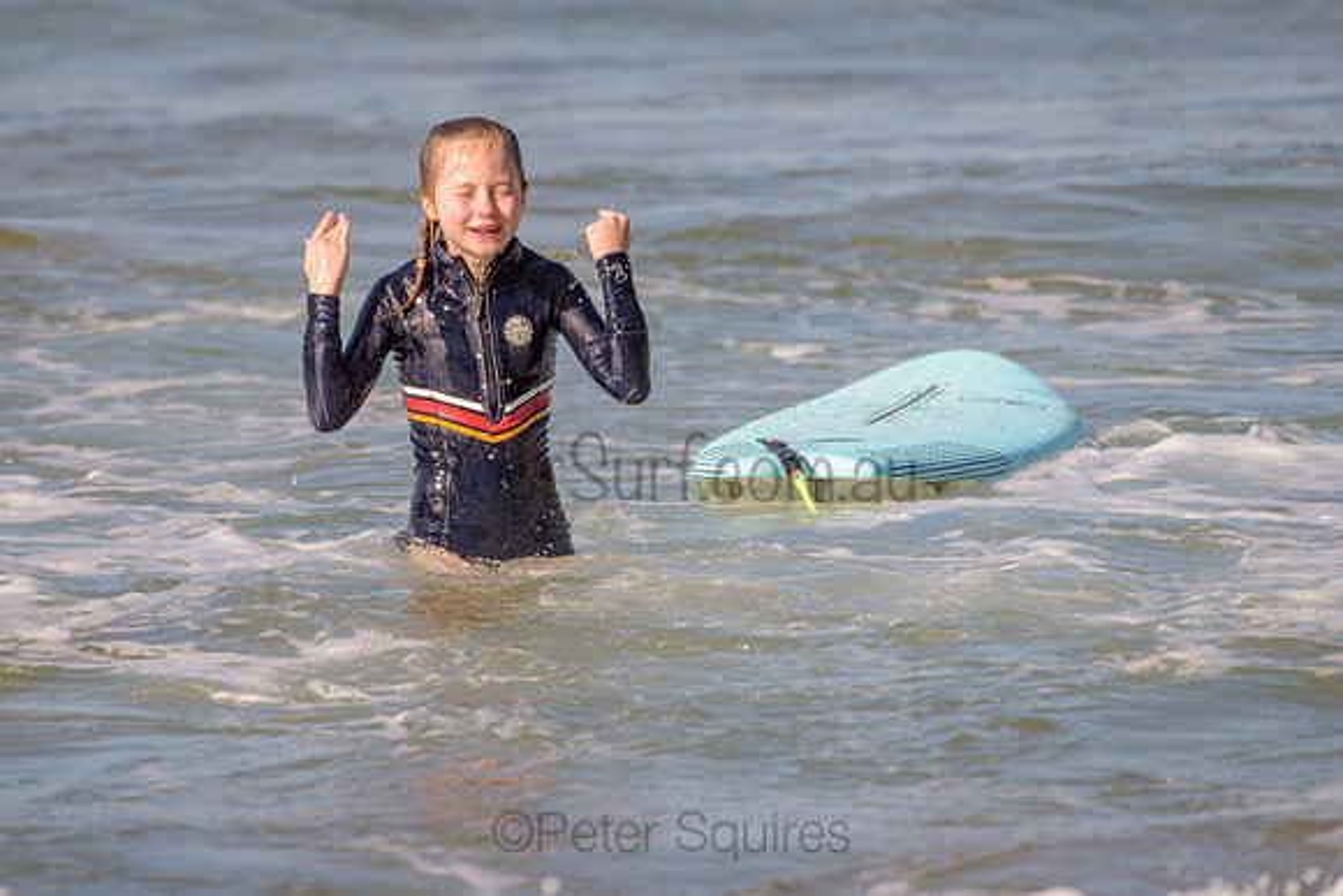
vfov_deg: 2.2
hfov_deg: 3.4
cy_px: 346
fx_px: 22886
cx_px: 528
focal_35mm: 613
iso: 160
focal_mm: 500
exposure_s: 1/2000
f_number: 5.6
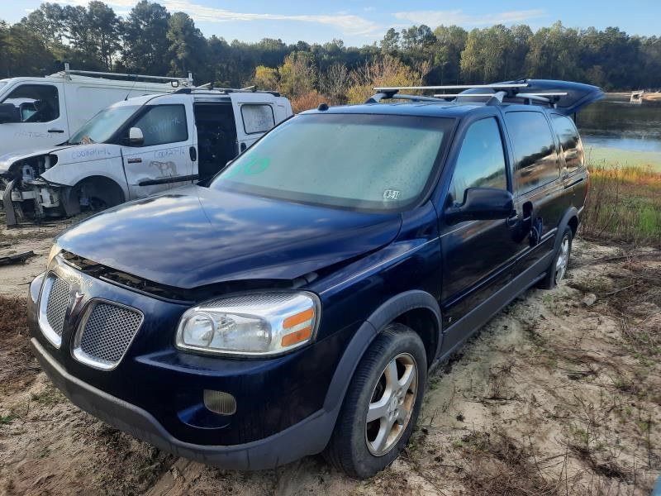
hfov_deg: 69.4
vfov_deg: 54.9
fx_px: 477
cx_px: 330
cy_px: 248
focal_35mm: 25
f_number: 2
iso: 32
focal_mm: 4.6
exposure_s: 1/168
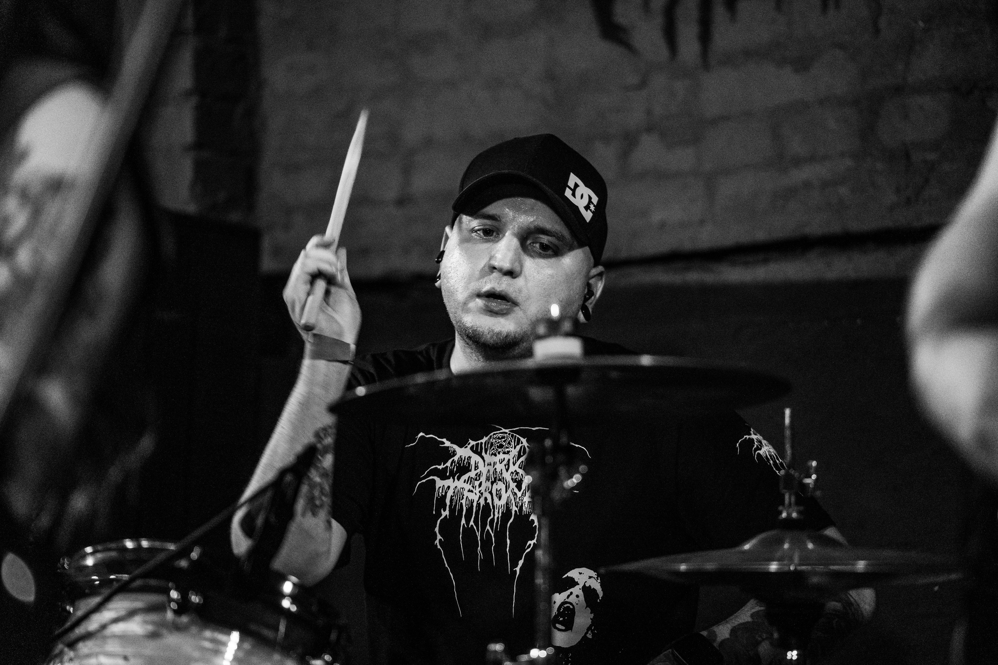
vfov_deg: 10.8
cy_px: 332
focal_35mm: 127
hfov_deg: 16.1
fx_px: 3521
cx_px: 499
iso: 6400
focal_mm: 127
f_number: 2.8
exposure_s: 1/160
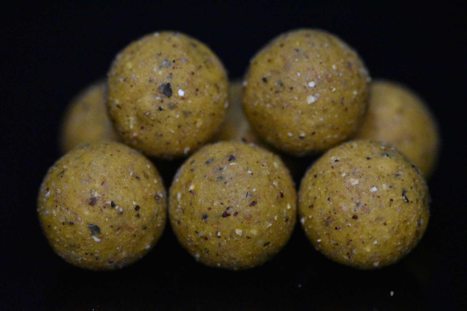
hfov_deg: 13.0
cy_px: 156
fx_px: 2043
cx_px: 234
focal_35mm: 158
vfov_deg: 8.7
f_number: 4.5
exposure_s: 1/60
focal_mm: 105
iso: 8000
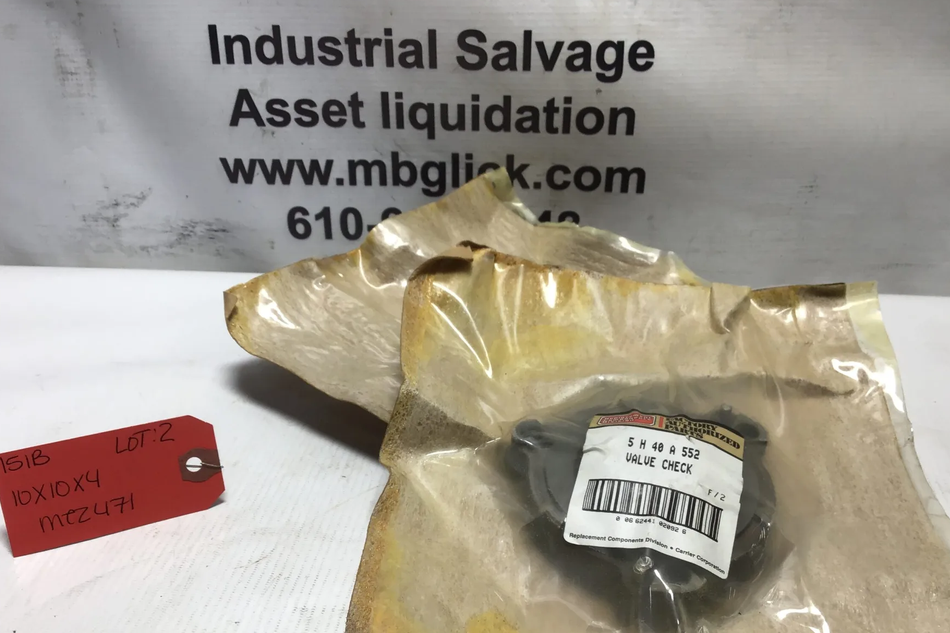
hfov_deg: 51.9
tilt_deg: -29.9
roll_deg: -1.3
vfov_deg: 35.7
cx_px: 468
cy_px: 397
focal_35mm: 37
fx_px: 976
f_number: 2.4
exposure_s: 1/120
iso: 25
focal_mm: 3.3
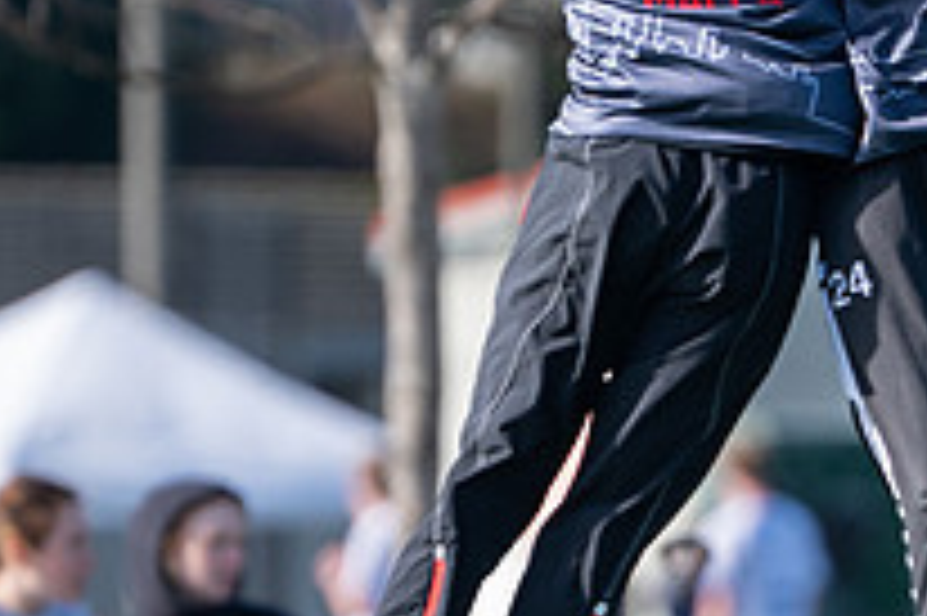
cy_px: 400
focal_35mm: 971
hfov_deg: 2.1
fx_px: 24983
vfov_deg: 1.4
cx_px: 721
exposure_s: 1/1250
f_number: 2.8
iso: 100
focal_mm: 200
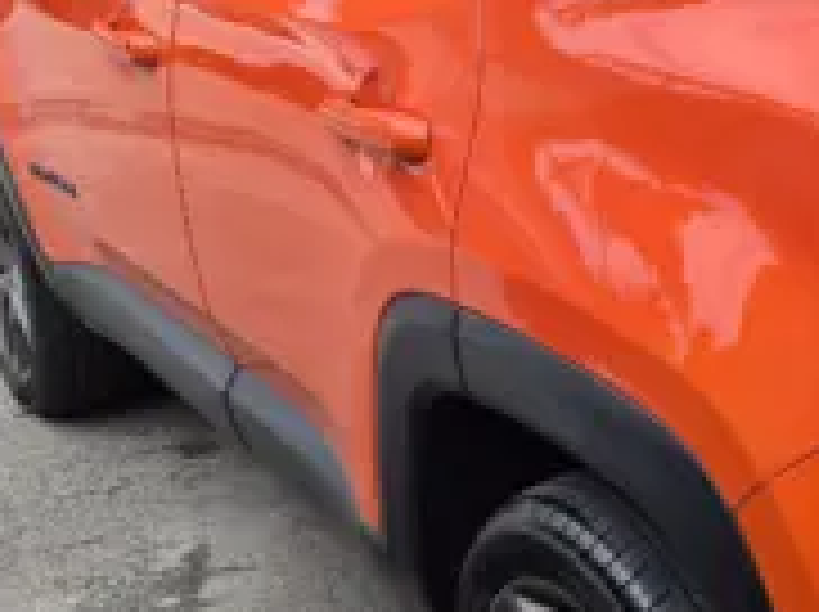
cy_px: 252
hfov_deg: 23.6
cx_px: 972
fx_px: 1796
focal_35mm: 76
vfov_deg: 19.3
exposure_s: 1/678
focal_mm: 5.4
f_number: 1.8
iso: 25
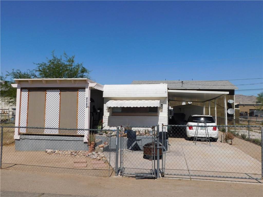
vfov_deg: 46.8
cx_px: 132
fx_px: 228
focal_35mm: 30
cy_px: 98
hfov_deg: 60.0
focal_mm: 5.3
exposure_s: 1/800
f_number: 6.4
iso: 125
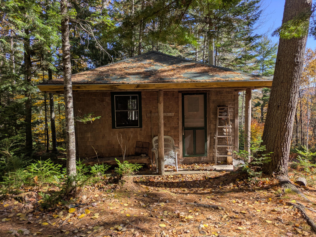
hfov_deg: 69.4
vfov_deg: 54.9
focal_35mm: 25
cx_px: 158
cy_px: 118
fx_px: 228
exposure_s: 1/790
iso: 43
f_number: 1.89
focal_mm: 5.43
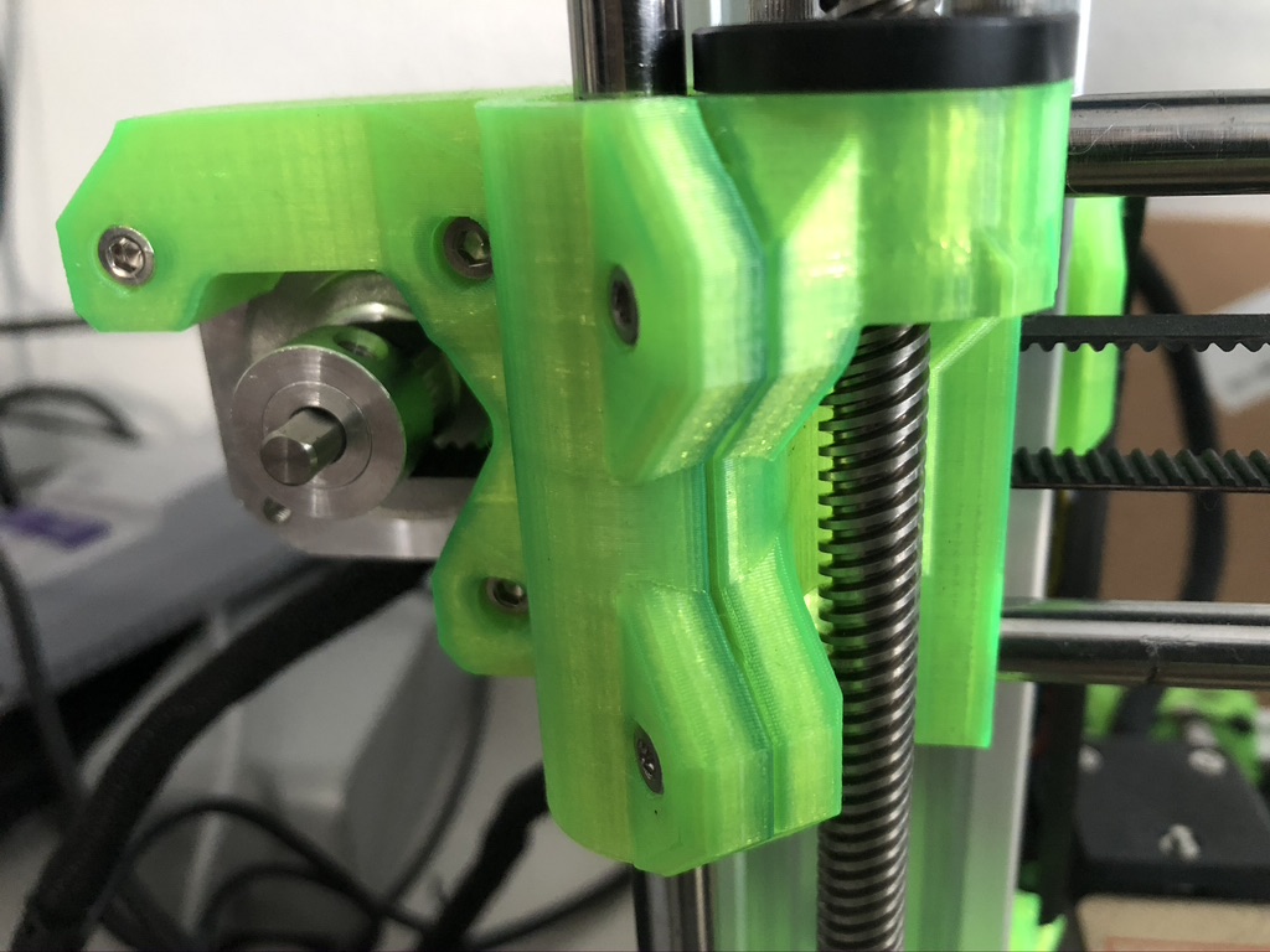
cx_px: 635
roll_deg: +3.8
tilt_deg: -20.4
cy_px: 476
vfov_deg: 49.7
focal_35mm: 28
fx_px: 1027
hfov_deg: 63.4
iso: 100
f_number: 1.8
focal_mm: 4
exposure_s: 1/15
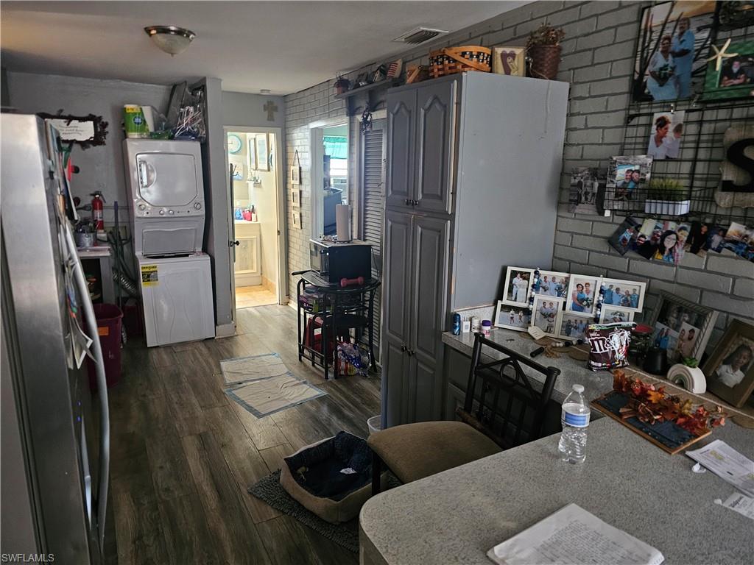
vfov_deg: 58.9
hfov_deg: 73.9
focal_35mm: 23
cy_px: 282
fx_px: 501
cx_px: 377
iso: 640
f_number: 1.7
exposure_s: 1/24
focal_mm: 6.3
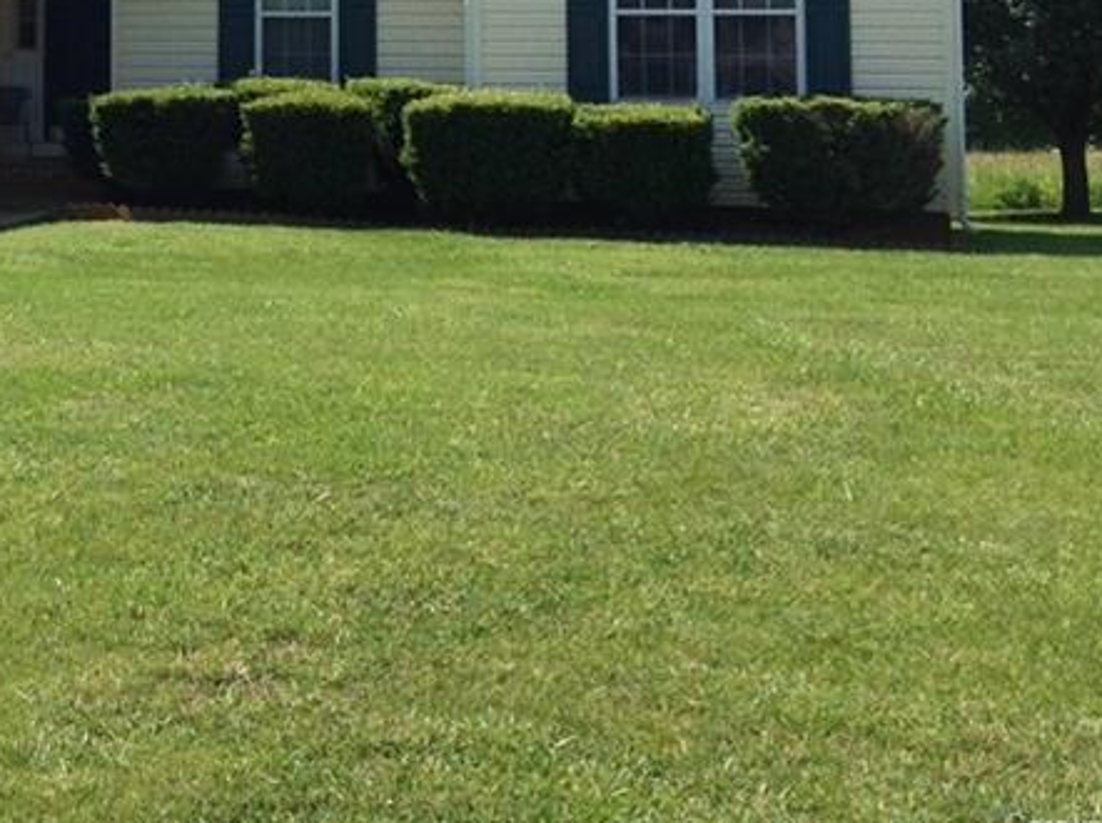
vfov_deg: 17.5
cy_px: -102
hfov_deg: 23.2
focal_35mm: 81
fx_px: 2574
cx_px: 12
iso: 50
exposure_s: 1/2016
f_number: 2.4
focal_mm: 4.28
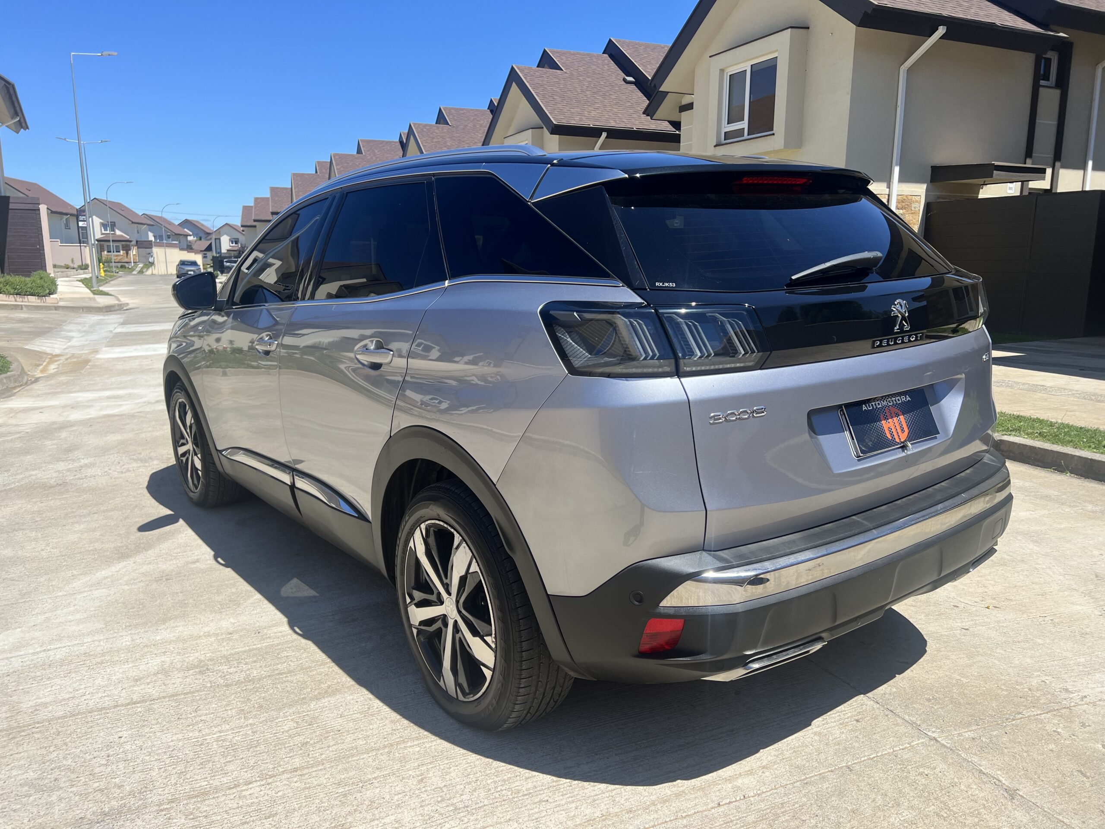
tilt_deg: -12.0
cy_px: 414
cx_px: 552
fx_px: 830
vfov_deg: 53.1
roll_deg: +0.2
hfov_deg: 67.3
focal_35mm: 26
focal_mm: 5.7
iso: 50
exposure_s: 1/3257
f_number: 1.5
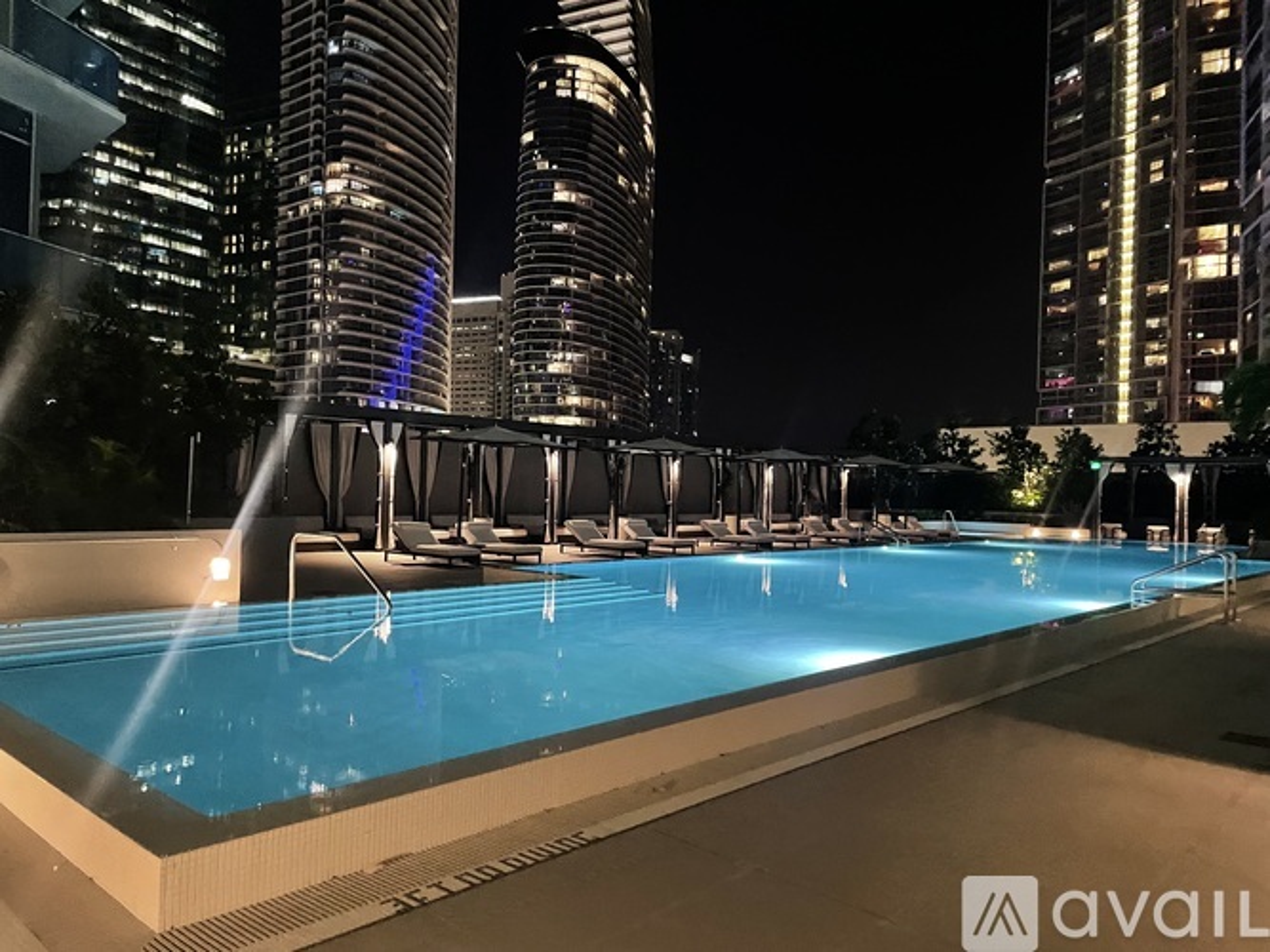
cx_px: 635
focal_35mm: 26
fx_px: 954
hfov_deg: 67.3
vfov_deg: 53.0
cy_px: 476
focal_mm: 4.2
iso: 1000
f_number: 1.6
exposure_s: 1/30
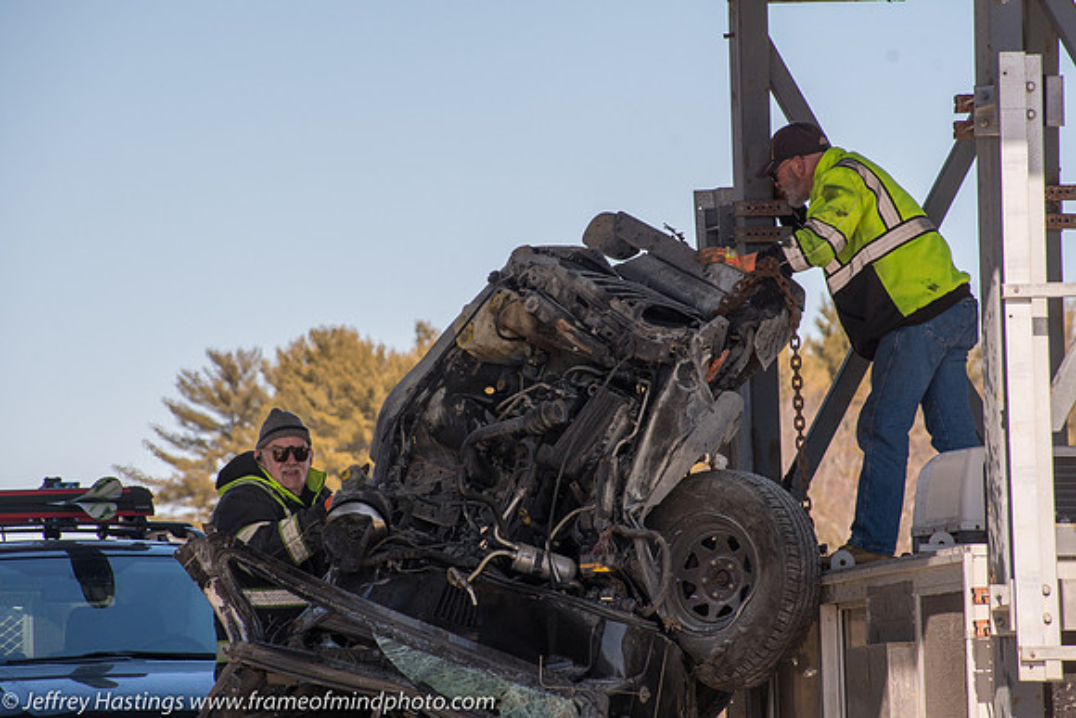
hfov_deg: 7.4
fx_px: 8296
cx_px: 538
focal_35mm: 278
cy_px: 359
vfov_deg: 5.0
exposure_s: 1/640
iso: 250
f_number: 10
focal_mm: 185
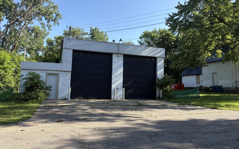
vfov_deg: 44.5
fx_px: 182
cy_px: 66
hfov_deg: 66.5
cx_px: 120
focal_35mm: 28
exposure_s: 1/1337
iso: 50
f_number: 1.6
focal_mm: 5.96
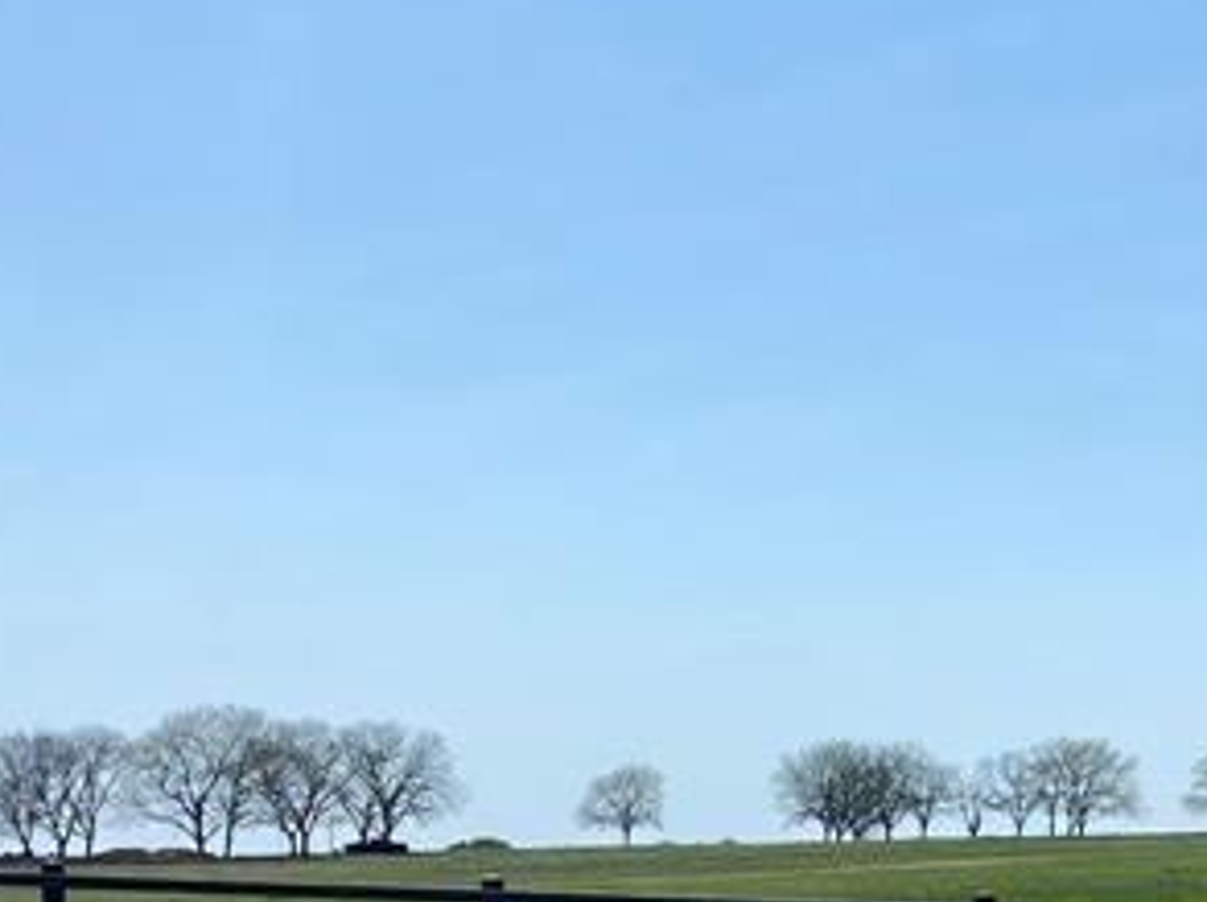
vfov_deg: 15.8
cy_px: 935
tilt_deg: +0.3
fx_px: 3169
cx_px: 1487
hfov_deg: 20.1
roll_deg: +0.6
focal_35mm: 91
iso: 32
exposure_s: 1/5025
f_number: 1.8
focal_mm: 4.25
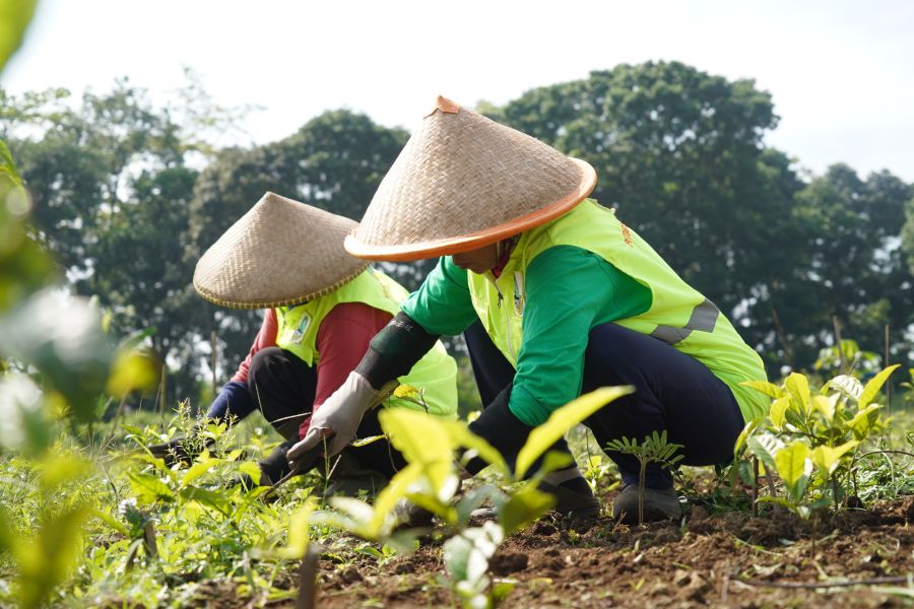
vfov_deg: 24.6
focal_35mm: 55
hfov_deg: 36.2
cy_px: 304
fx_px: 1396
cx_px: 457
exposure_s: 1/800
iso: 400
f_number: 5
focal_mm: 55
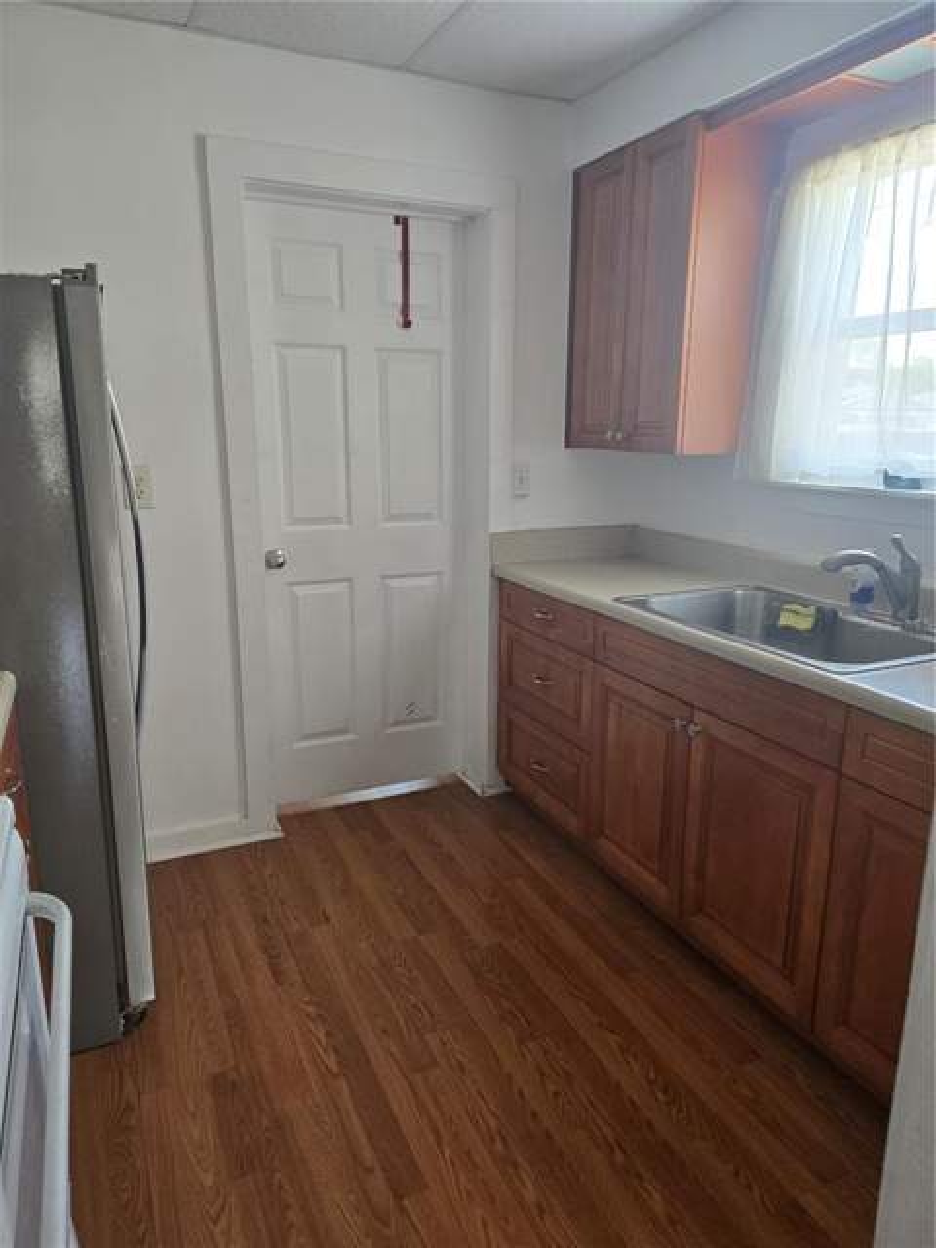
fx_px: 829
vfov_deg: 73.9
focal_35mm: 23
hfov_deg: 58.9
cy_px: 624
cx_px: 468
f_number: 1.8
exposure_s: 1/180
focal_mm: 5.4
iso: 200
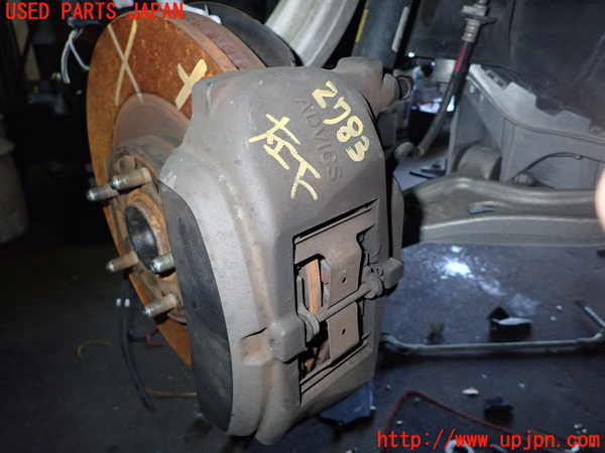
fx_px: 437
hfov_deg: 69.4
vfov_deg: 54.9
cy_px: 226
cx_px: 302
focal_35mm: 25
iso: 400
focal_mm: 4.5
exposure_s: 1/30
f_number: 5.6
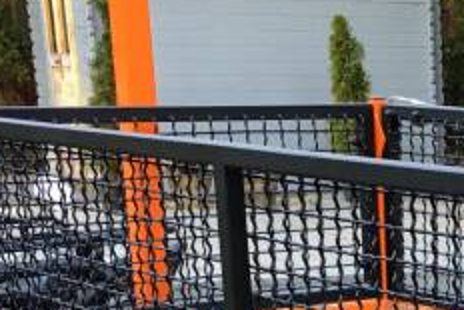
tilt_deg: -19.1
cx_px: 652
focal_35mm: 130
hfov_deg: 14.9
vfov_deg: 9.9
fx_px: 1677
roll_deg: +0.9
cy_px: 608
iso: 25
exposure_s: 1/33
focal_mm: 4.15
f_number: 2.2
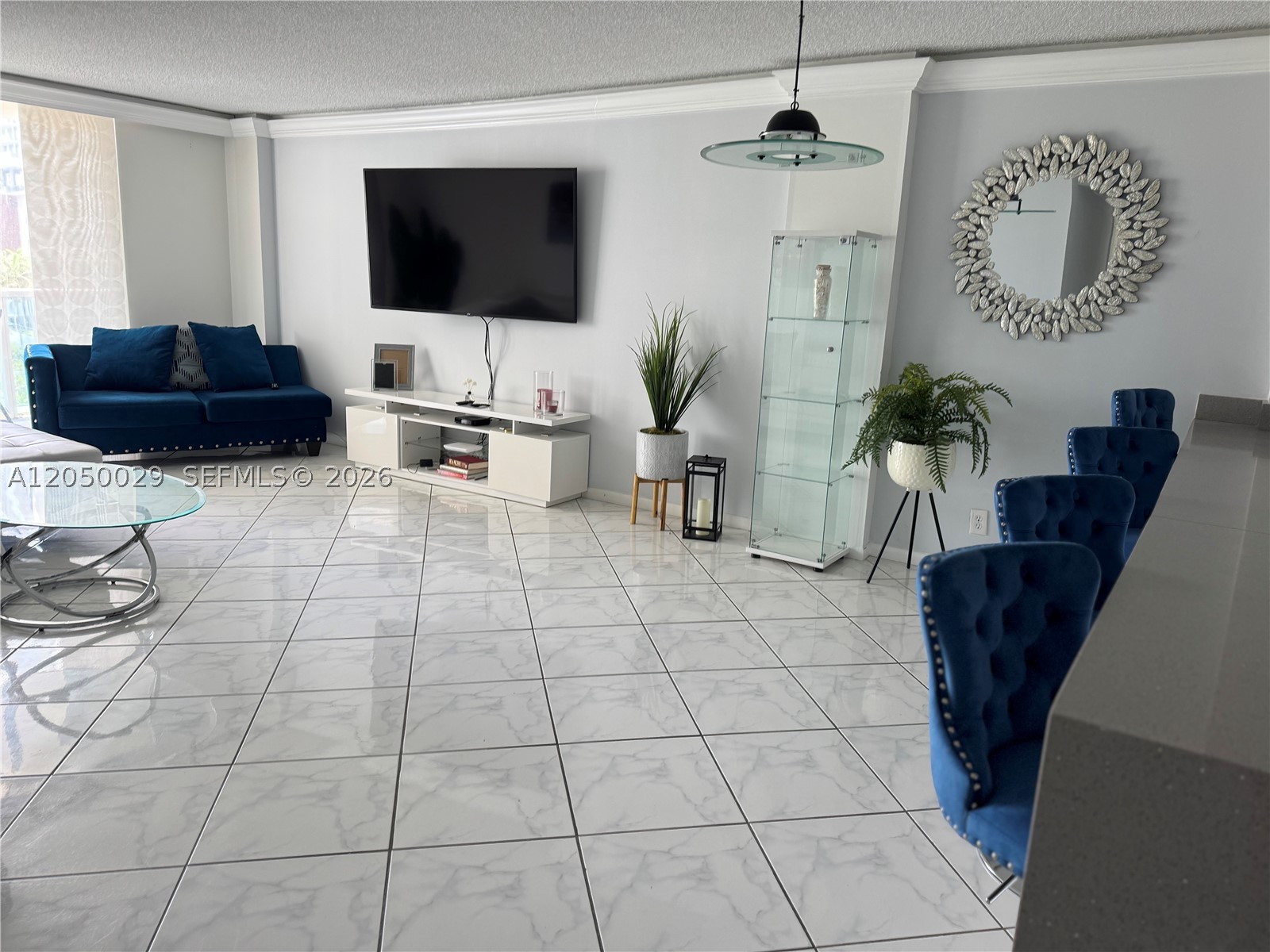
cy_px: 476
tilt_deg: -16.4
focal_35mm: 24
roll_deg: -1.7
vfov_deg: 56.8
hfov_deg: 71.6
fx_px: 881
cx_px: 635
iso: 125
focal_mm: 6.76
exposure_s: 1/121
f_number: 1.78
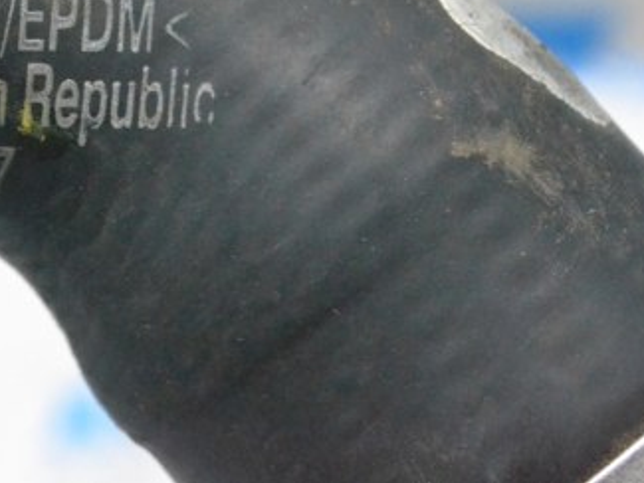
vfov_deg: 9.5
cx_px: 24
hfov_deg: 12.5
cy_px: 63
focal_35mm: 156
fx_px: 2902
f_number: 10
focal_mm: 55
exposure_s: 1/160
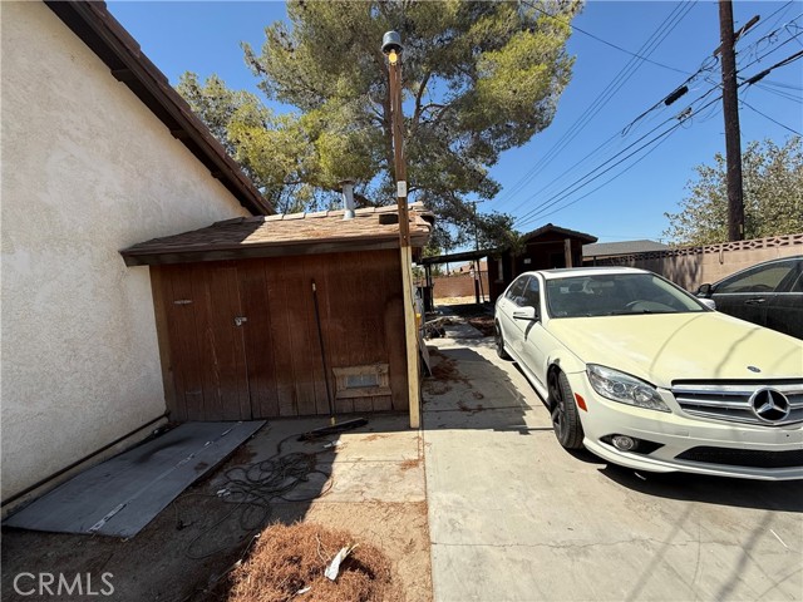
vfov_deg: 85.7
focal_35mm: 14
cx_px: 402
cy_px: 301
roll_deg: +3.8
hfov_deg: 102.1
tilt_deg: -2.1
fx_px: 325
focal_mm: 2.22
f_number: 2.2
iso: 64
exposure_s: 1/1497
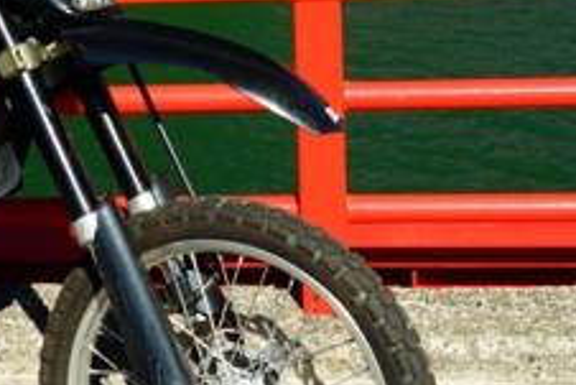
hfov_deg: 23.6
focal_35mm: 85
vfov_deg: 15.7
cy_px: -31
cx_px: 127
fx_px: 1361
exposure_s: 1/90
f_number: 8
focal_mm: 24
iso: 100
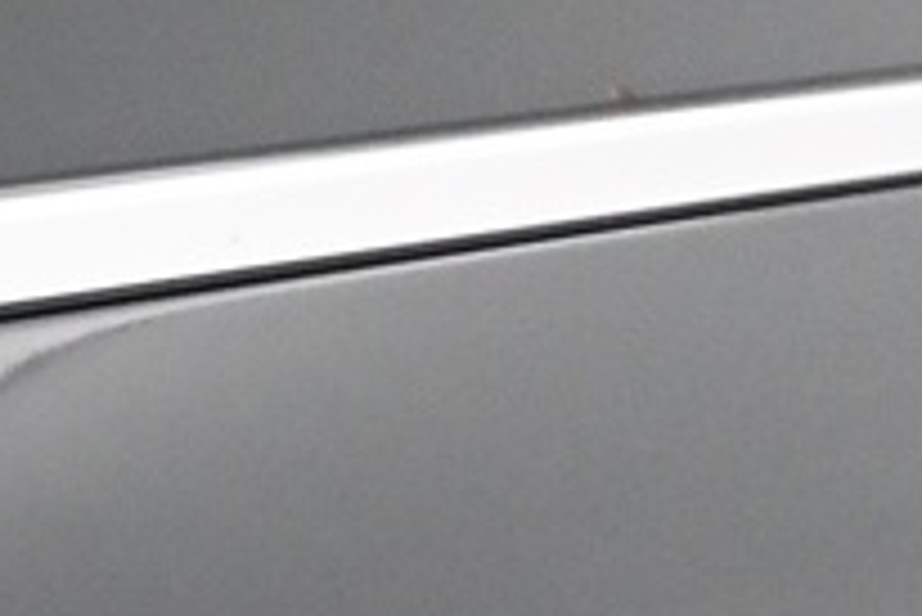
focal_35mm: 231
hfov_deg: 8.4
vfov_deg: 5.8
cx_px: -953
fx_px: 5919
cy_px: 1299
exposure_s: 1/100
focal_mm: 19.5
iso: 3200
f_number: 3.8
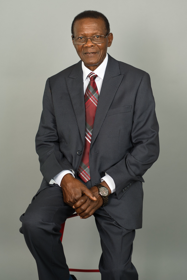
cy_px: 140
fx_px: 405
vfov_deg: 38.2
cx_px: 97
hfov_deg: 26.0
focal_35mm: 52
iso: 100
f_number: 4
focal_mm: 50
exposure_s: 1/125
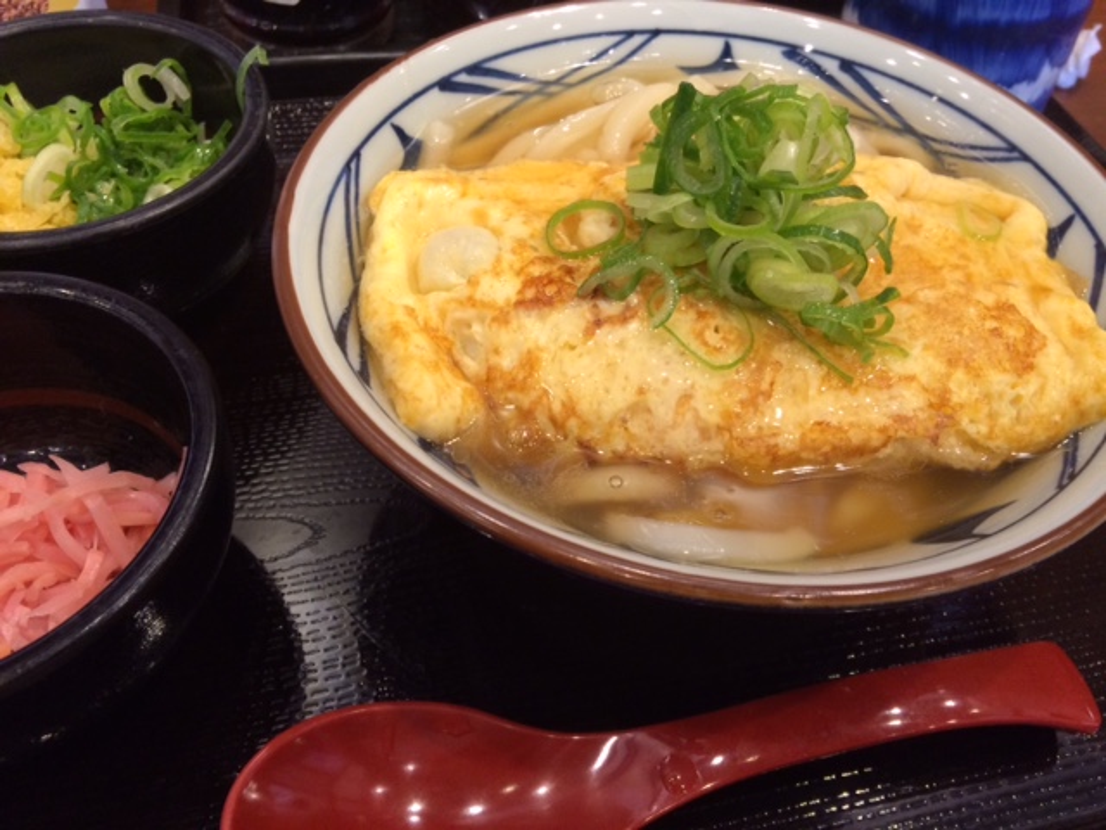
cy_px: 415
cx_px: 553
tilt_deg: -50.4
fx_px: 927
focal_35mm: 29
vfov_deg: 48.2
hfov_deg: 61.7
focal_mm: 4.15
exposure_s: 1/30
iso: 64
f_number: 2.2
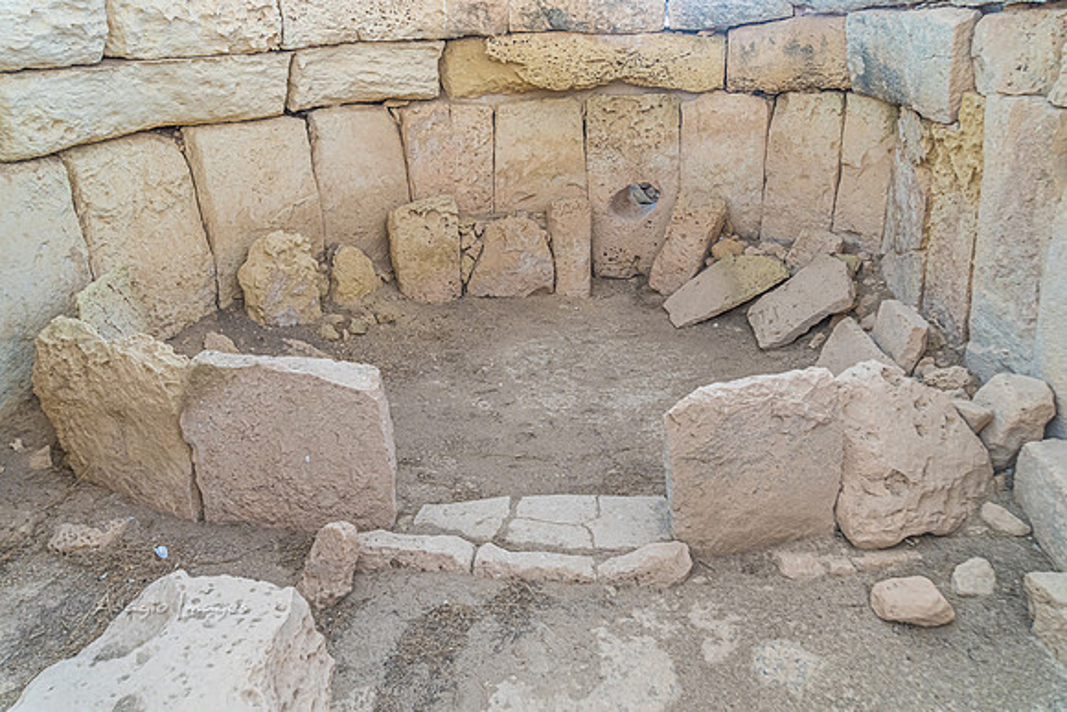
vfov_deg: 48.0
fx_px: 800
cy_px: 356
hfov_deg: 67.4
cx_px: 534
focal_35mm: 27
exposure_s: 1/50
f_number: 4.5
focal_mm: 18
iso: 400
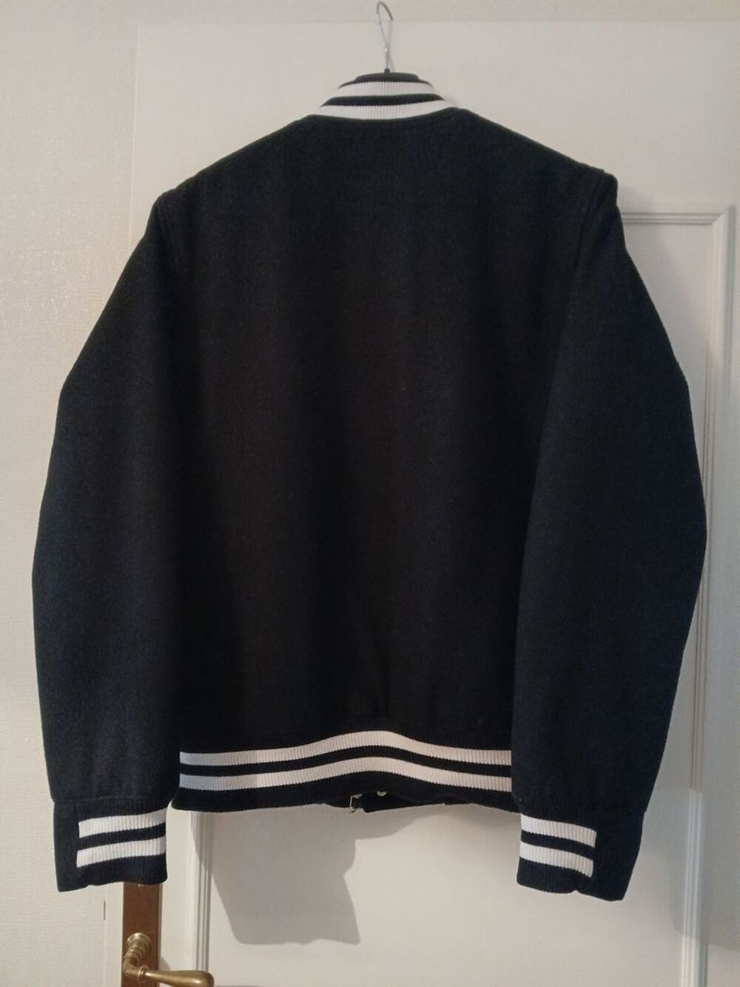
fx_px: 741
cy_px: 494
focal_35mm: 26
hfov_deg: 53.1
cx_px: 370
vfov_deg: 67.3
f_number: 1.8
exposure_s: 1/20
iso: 800
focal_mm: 3.98
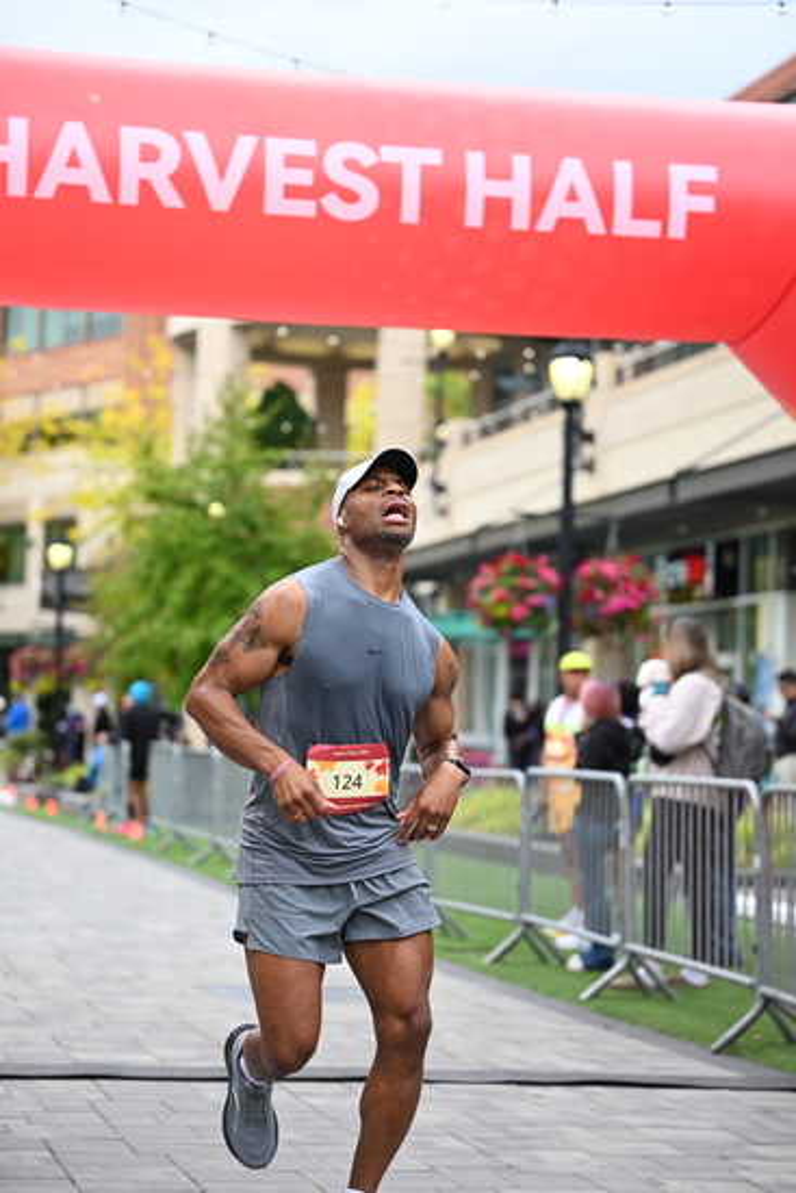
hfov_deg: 15.9
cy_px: 596
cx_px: 398
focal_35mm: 86
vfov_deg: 23.6
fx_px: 2850
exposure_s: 1/2000
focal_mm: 86
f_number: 2.8
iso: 640
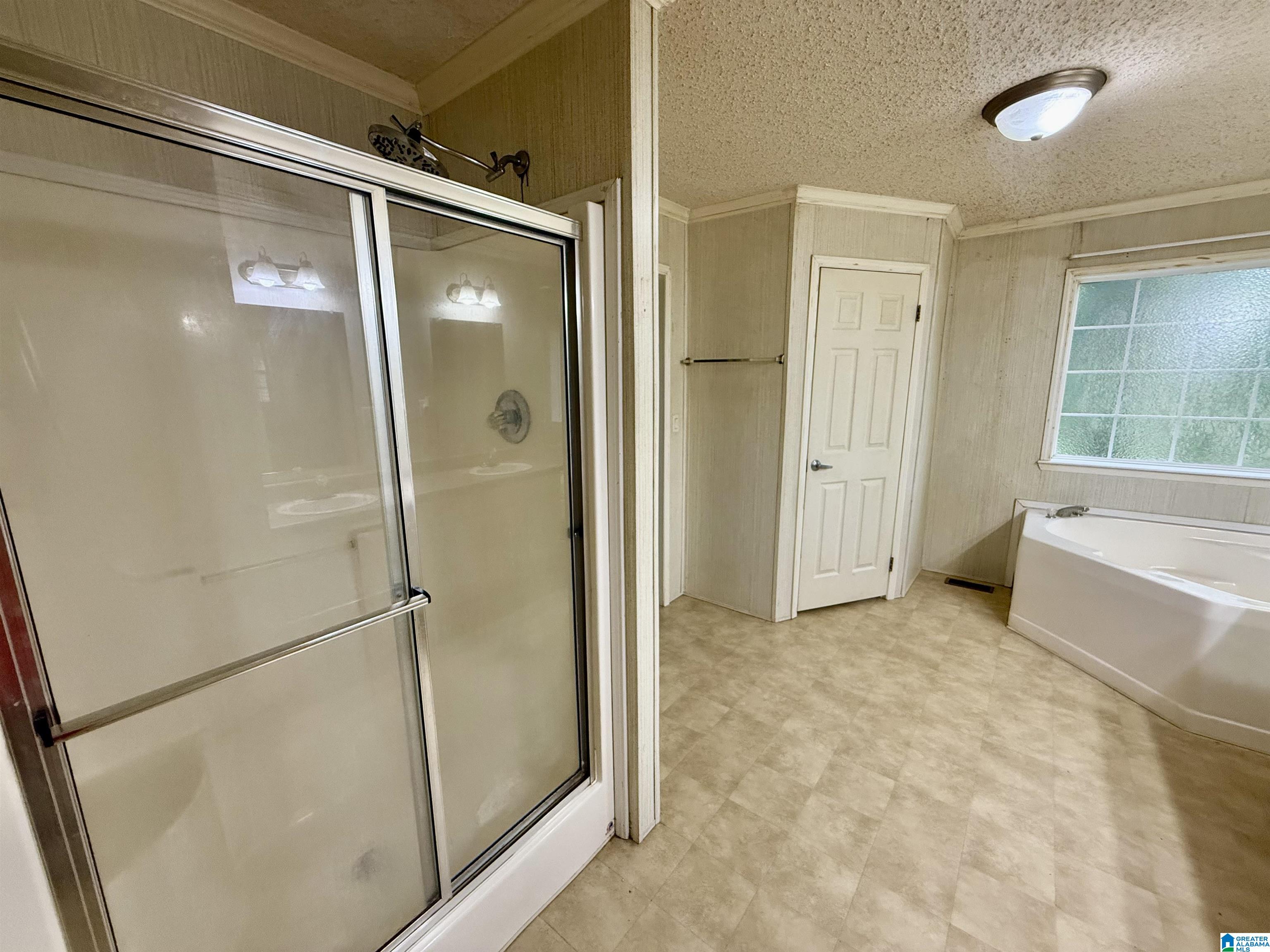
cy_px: 476
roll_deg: +0.4
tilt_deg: -10.2
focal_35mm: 14
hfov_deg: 102.1
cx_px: 635
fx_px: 514
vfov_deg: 85.7
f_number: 2.2
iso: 250
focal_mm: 2.22
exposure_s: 1/120
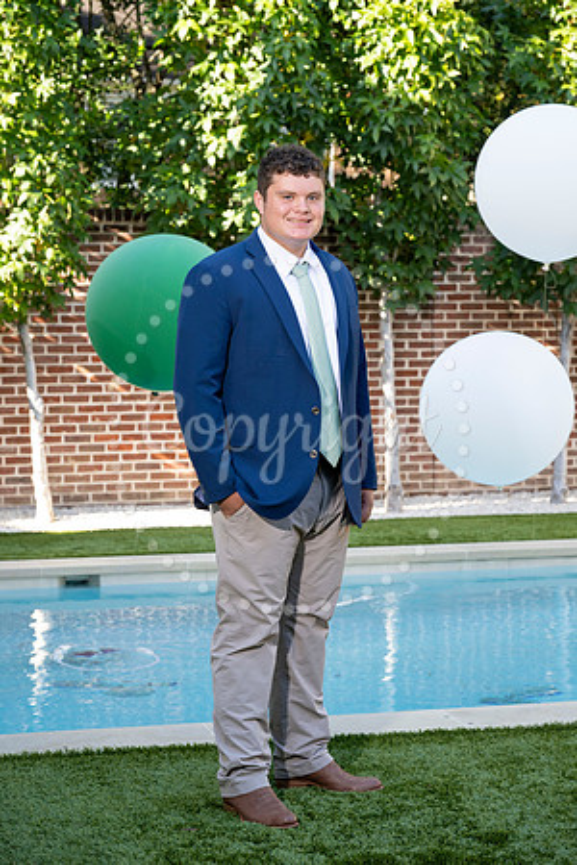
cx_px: 288
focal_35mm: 75
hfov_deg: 18.2
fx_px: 1803
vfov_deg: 27.0
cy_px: 432
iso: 400
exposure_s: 1/200
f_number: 5.6
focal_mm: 75
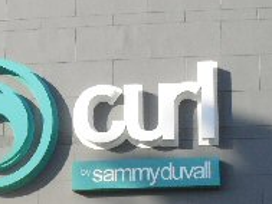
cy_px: 316
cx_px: 158
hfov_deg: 17.7
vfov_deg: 12.6
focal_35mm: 111
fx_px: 873
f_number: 8.4
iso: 100
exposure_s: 1/125
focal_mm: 6.3
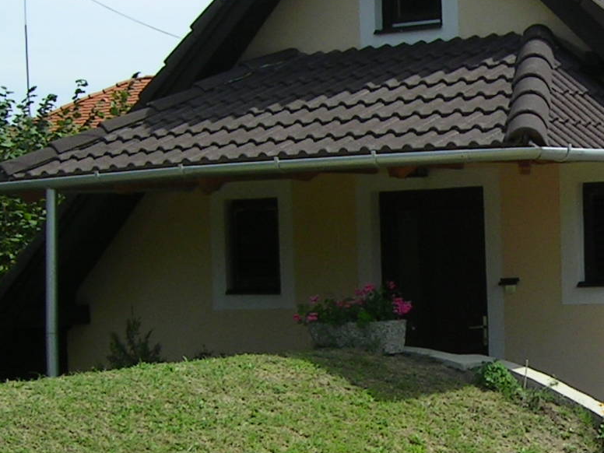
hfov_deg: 20.0
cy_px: 300
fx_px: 1658
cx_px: 604
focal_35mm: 95
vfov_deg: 15.5
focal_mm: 5.6
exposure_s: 1/445
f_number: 4.8
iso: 50
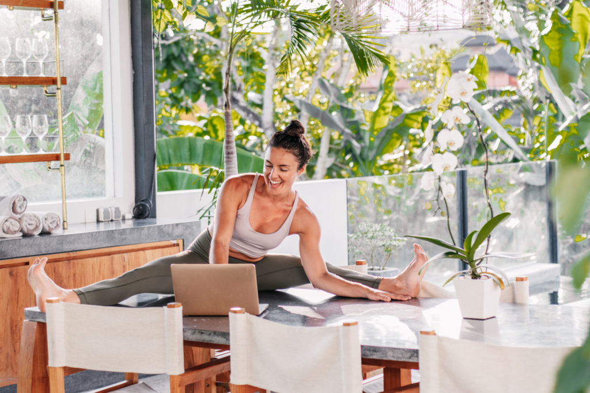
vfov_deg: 18.2
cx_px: 295
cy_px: 196
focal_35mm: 75
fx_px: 1229
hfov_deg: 27.0
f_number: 2.8
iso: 400
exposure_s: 1/800
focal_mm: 50
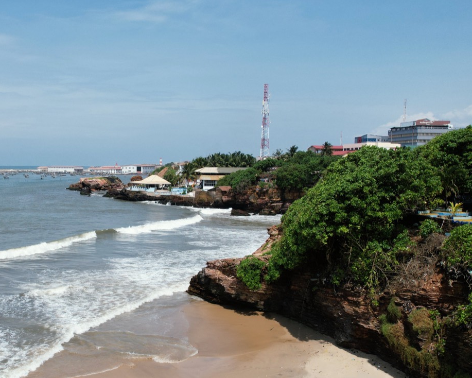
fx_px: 503
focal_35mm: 36
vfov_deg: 41.1
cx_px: 113
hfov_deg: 48.2
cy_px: 208
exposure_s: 1/2500
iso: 100
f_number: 2.8
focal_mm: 8.38
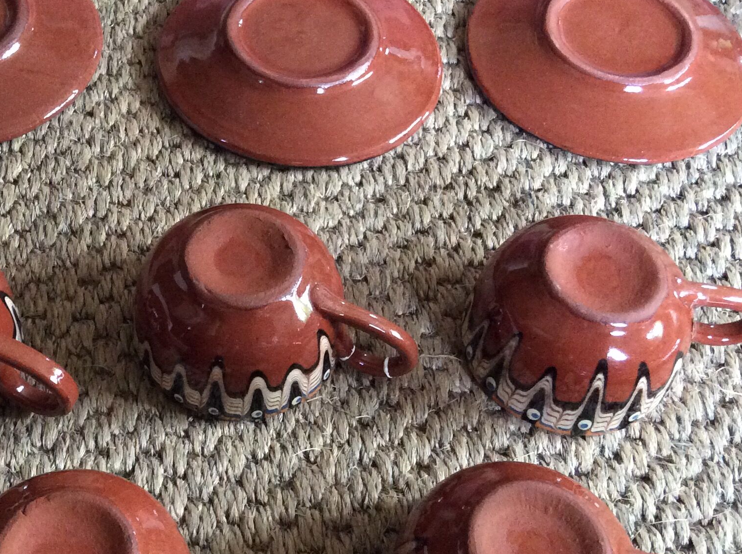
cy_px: 293
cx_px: 235
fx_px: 1177
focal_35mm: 55
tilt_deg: -55.7
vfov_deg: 26.5
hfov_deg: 34.6
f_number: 2.4
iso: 250
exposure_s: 1/24
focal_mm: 3.3
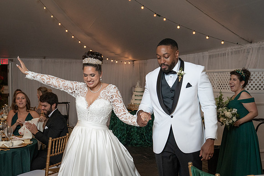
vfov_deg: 26.0
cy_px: 105
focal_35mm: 52
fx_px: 380
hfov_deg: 38.2
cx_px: 119
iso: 2000
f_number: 4
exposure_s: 1/200
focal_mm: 38
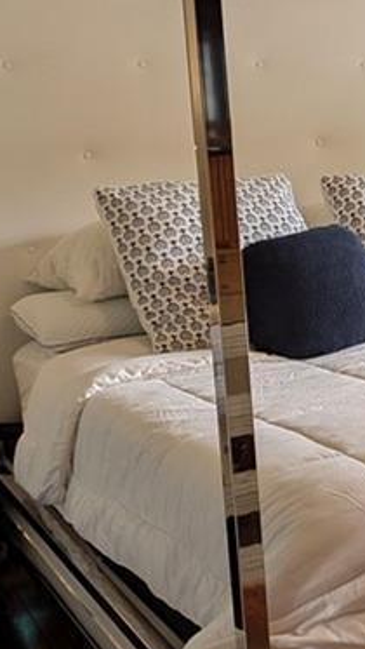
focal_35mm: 56
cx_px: 495
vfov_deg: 37.2
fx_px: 963
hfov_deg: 19.5
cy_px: 345
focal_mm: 2.02
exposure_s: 1/62.5
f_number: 1.7
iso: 47
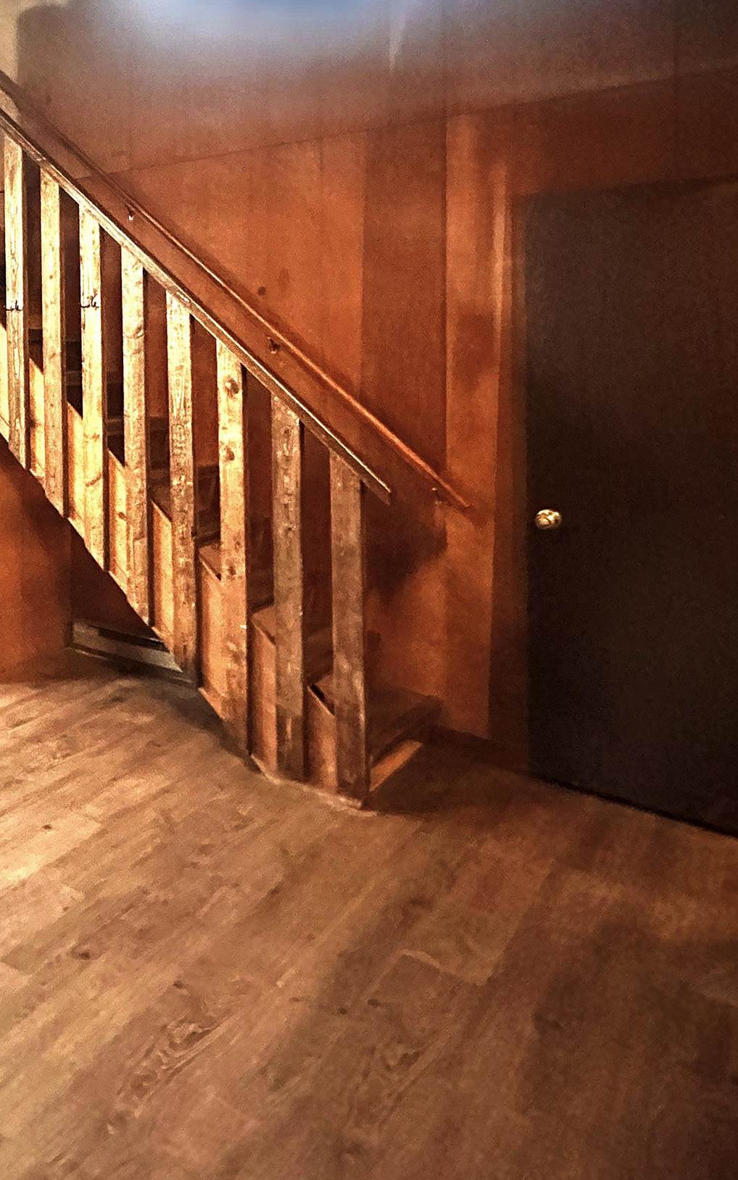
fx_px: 901
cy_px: 359
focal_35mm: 28
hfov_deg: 32.0
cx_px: -255
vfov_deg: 64.1
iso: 1000
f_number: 2.2
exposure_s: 1/60
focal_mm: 2.22
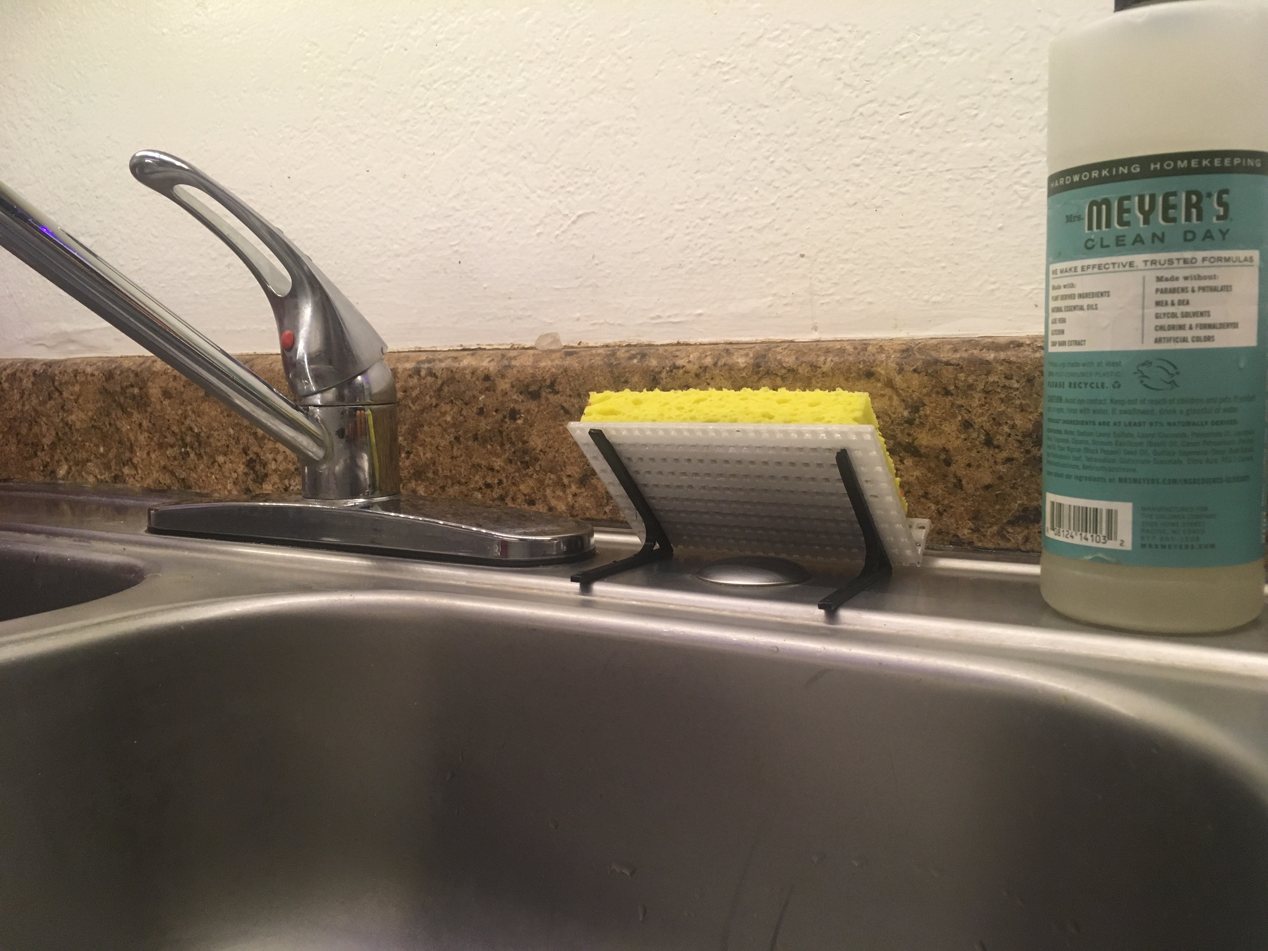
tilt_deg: -5.4
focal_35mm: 29
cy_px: 476
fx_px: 1062
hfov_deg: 61.7
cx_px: 634
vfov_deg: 48.2
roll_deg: -0.4
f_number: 2.2
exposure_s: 1/30
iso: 125
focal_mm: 4.15
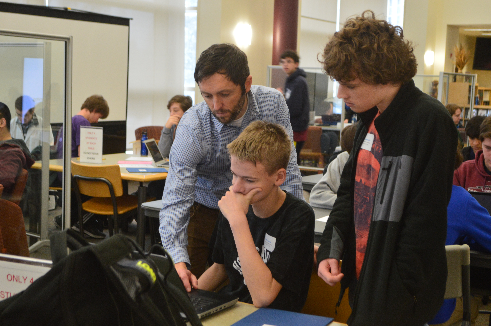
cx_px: 246
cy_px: 163
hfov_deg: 36.9
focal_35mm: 54
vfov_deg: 25.0
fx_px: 736
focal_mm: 36
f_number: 5
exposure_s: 1/50
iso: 800
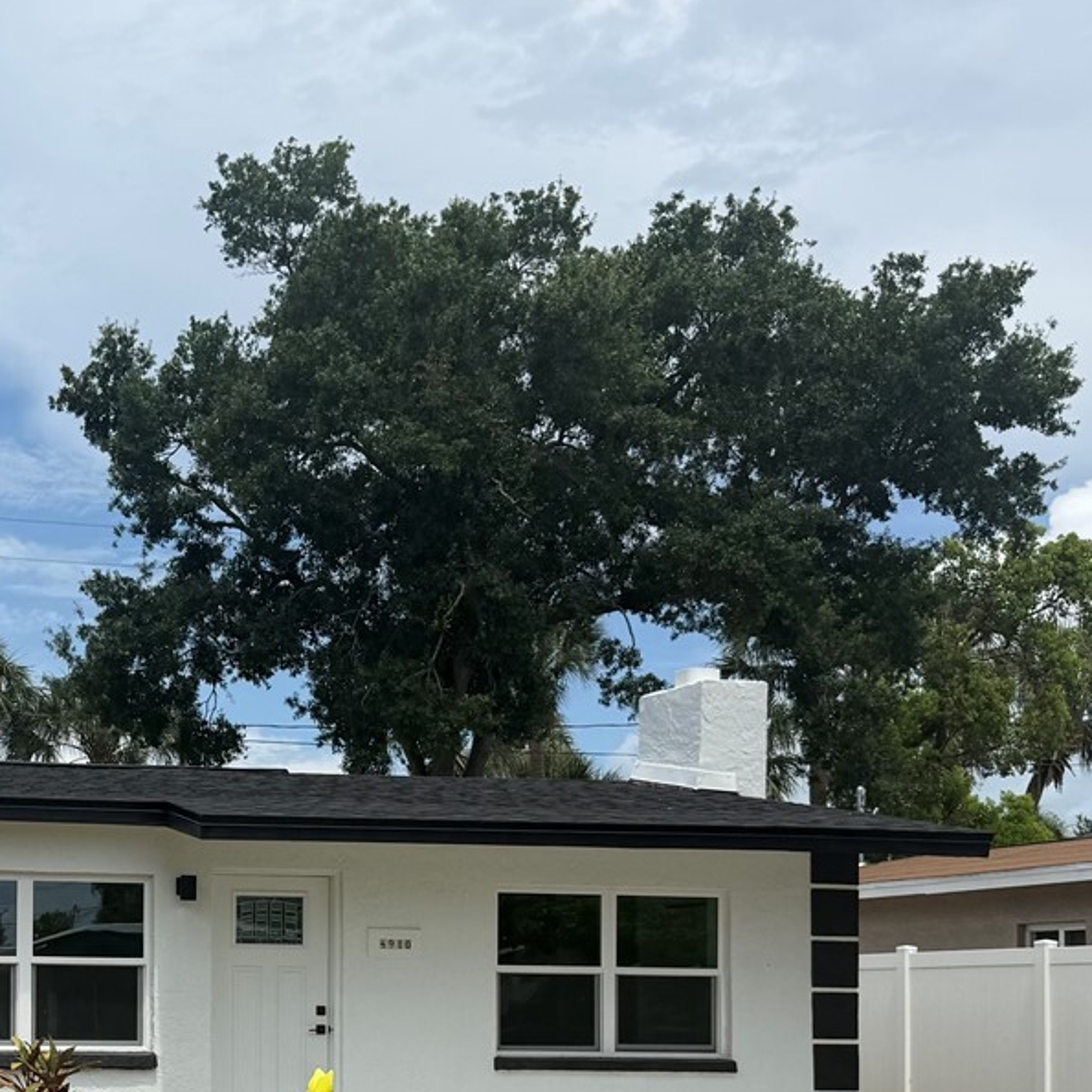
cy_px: 927
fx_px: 2034
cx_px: -17
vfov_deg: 29.1
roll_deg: -0.5
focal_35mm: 57
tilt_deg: +3.1
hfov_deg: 28.1
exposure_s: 1/6711
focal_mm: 6.76
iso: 80
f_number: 1.78
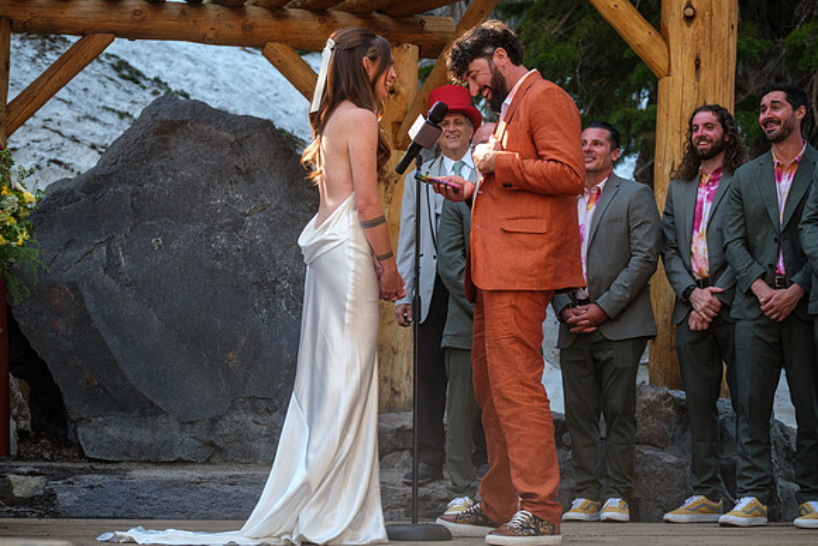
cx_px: 409
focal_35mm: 81
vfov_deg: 16.9
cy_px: 273
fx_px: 1841
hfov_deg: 25.1
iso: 400
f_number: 3.6
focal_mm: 54.1
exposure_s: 1/150
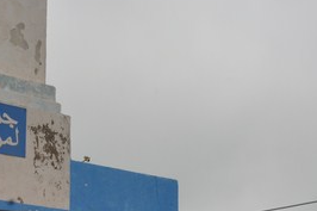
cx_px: 64
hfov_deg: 20.0
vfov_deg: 13.4
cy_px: 197
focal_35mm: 101
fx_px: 889
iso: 200
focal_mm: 28
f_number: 13
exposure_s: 1/200
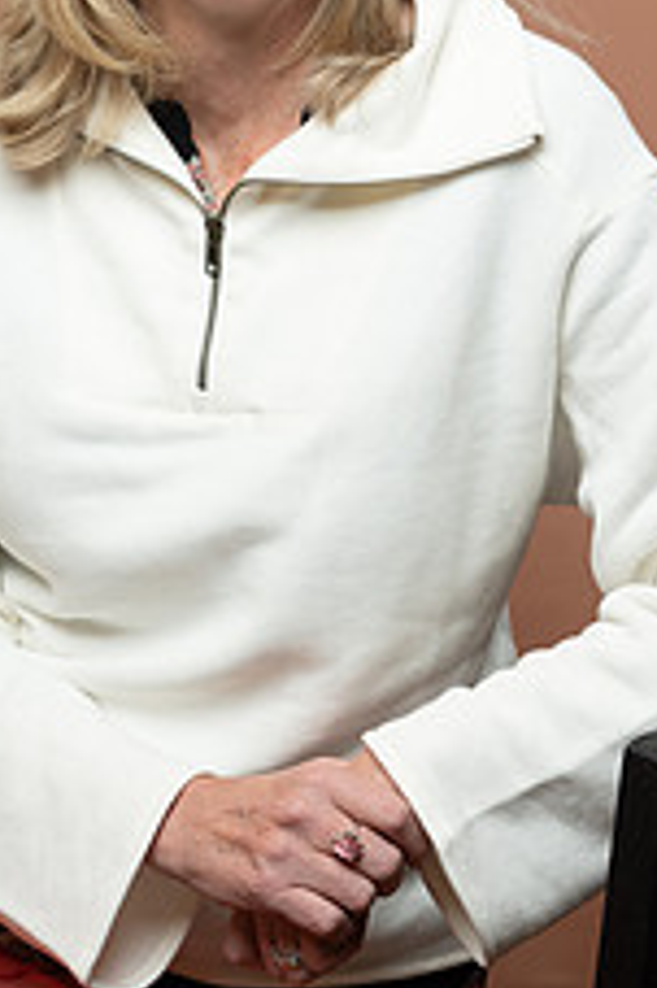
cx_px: 326
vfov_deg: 14.9
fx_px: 3756
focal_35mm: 137
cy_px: 313
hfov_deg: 10.0
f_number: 4
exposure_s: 1/160
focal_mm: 69
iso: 320
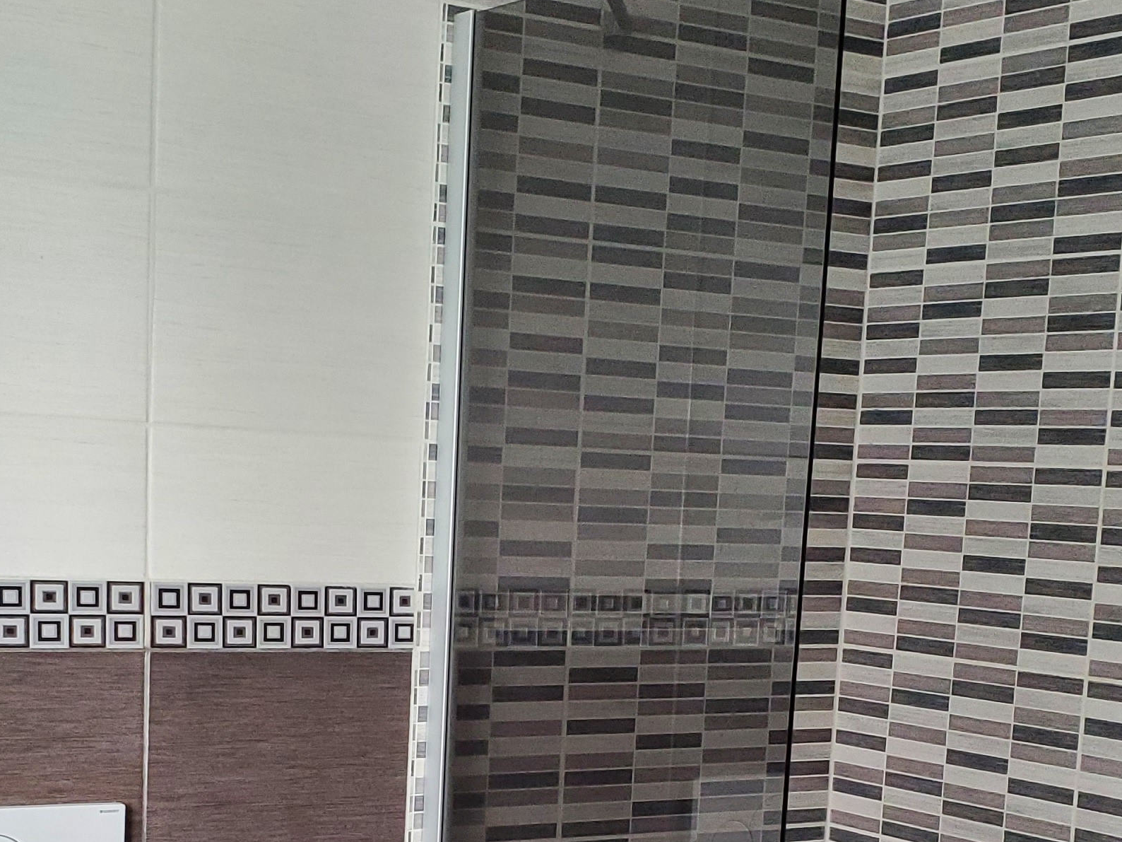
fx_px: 2139
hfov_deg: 29.4
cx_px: 502
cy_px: 759
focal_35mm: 66
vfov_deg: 21.7
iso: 320
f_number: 2.4
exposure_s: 1/120
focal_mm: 4.3
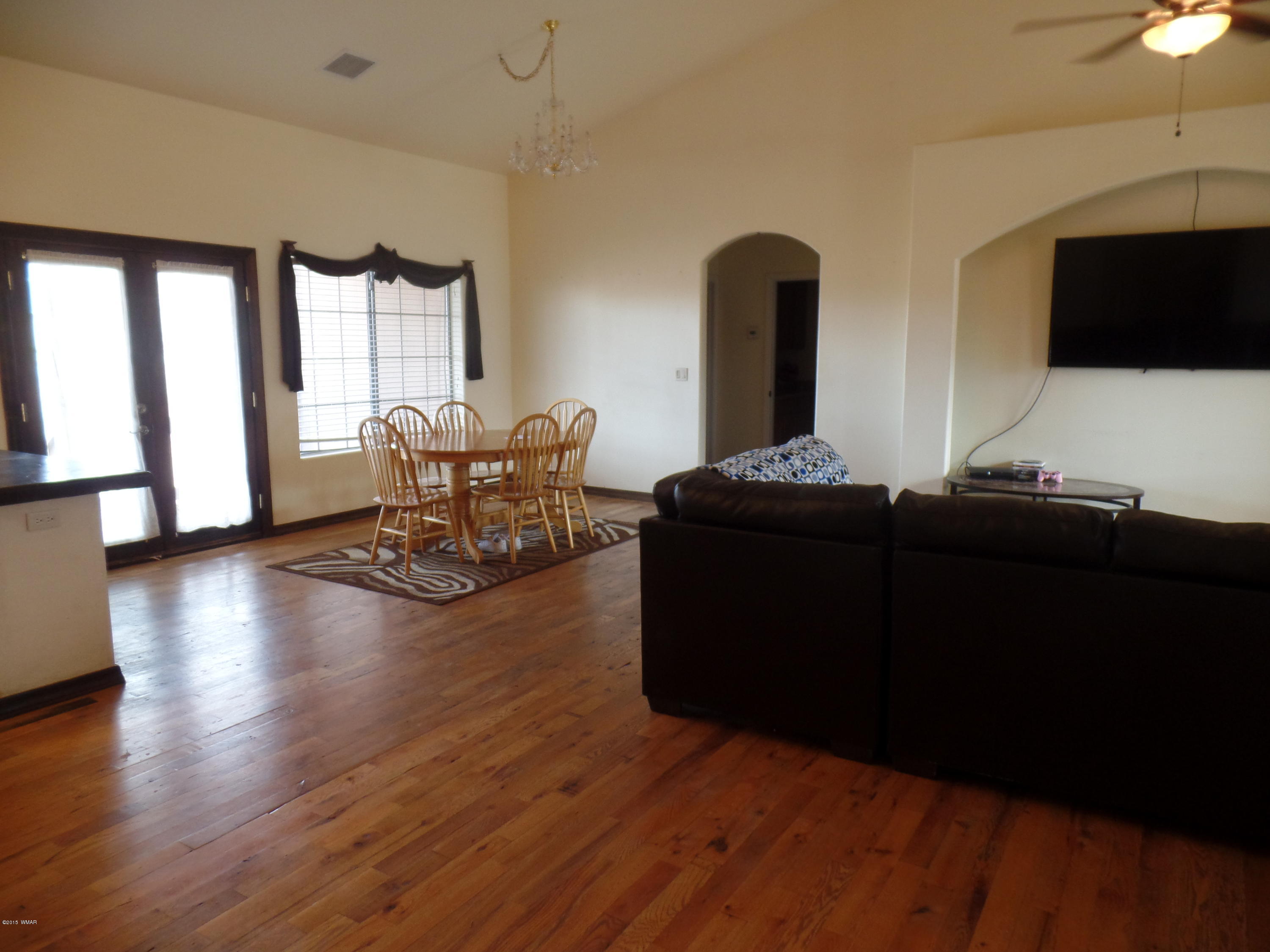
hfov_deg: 73.9
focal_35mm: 23
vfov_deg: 58.9
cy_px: 476
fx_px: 844
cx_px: 635
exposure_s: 1/30
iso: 160
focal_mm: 4.1
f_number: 2.8
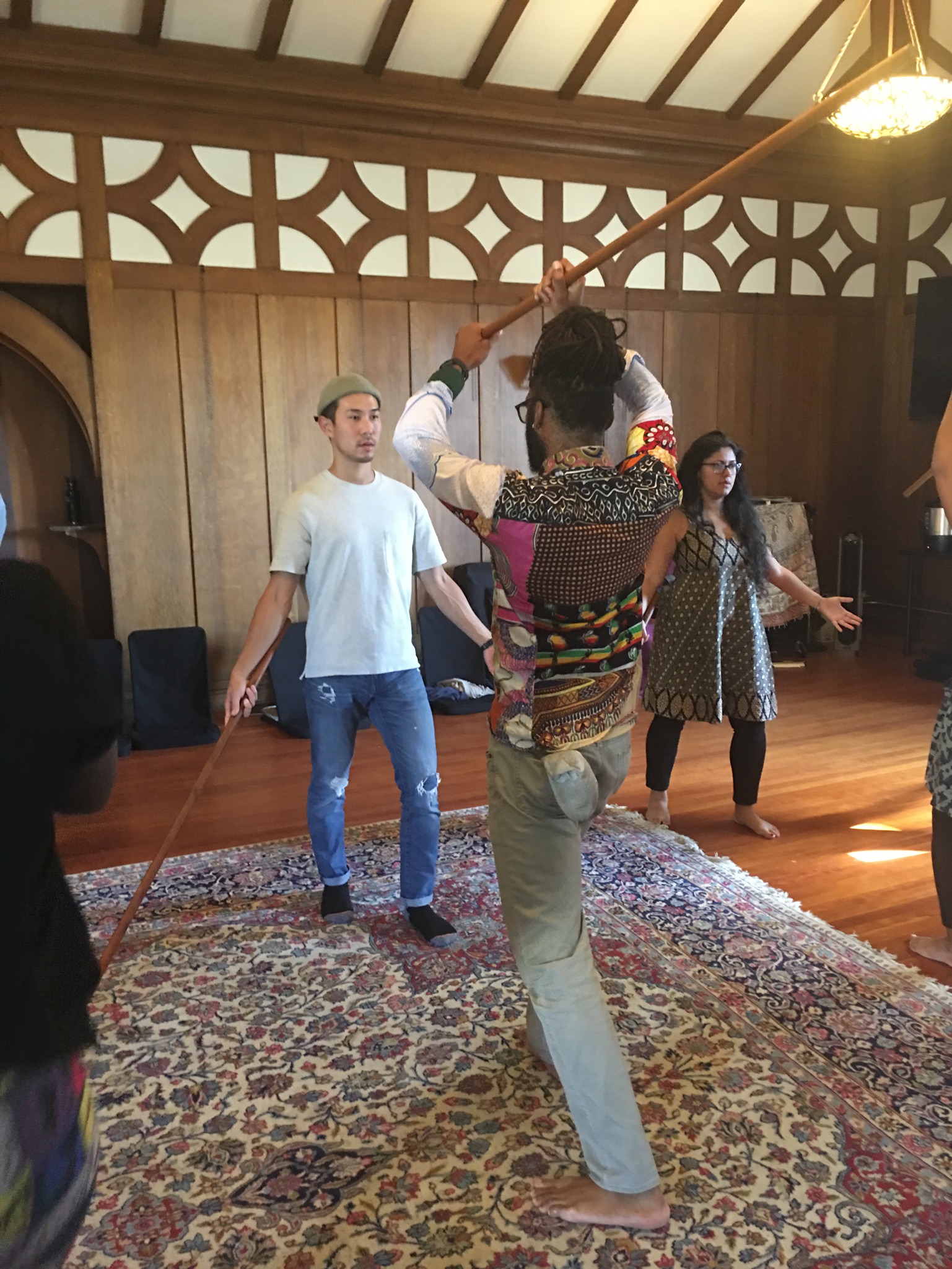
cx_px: 476
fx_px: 1063
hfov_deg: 48.2
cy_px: 634
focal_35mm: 29
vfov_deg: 61.7
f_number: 2.2
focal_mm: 4.15
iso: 64
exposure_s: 1/4
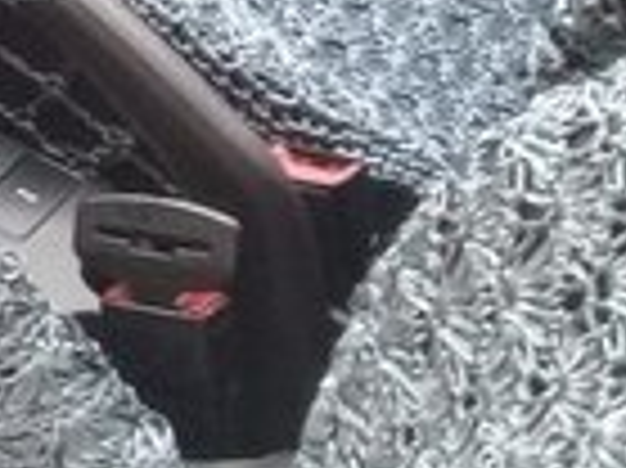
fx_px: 2656
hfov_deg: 11.7
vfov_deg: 9.4
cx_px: -721
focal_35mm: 147
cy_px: -466
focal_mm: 3.3
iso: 80
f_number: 2.2
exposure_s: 1/50
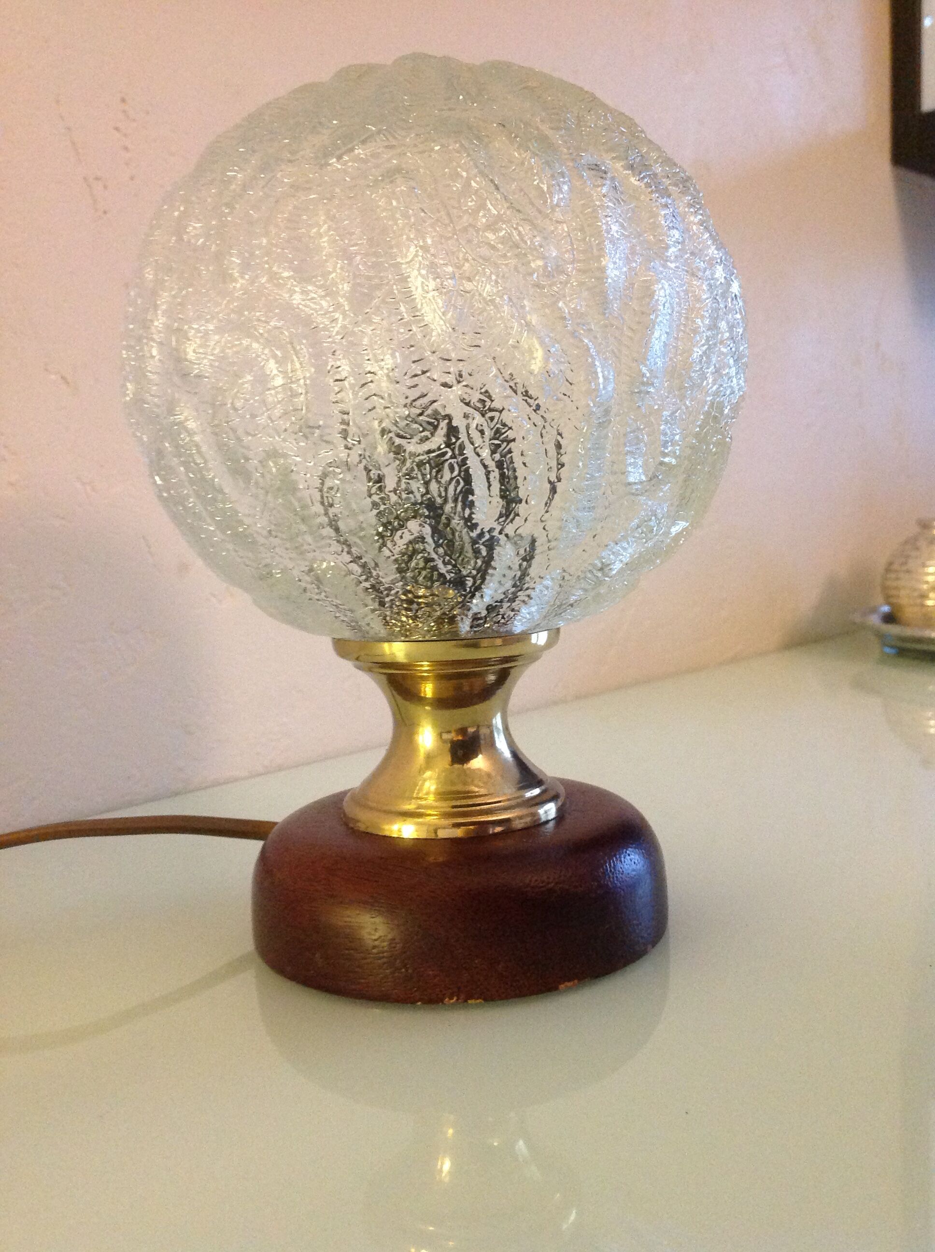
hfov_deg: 40.6
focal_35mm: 35
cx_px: 468
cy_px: 626
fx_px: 1264
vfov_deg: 52.7
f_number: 2.4
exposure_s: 1/17
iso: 400
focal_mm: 4.28
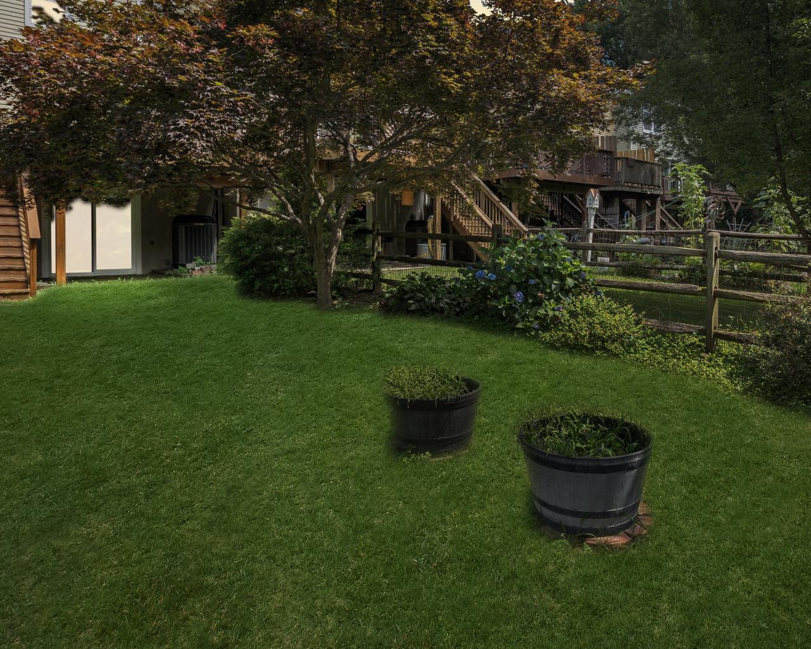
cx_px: 487
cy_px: 230
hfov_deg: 69.6
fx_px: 576
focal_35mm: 24
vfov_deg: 57.8
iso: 100
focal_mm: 16
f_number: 8
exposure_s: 1/100
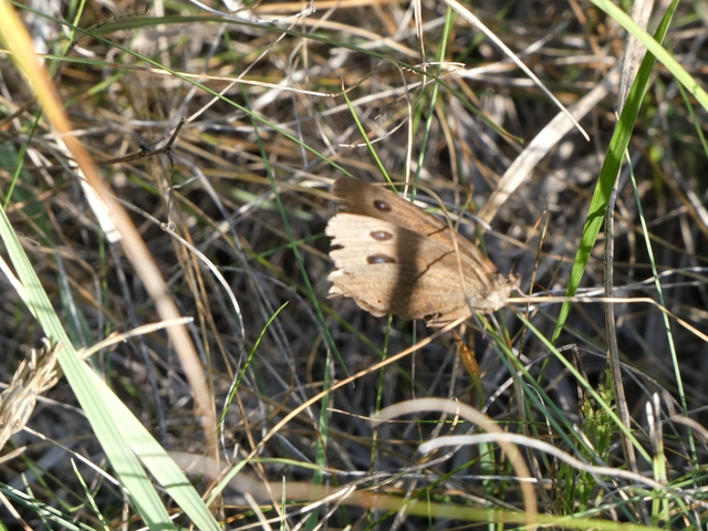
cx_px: 354
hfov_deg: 4.5
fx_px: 8999
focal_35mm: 440
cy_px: 266
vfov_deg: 3.4
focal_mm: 78.8
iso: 100
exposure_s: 1/100
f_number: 5.6
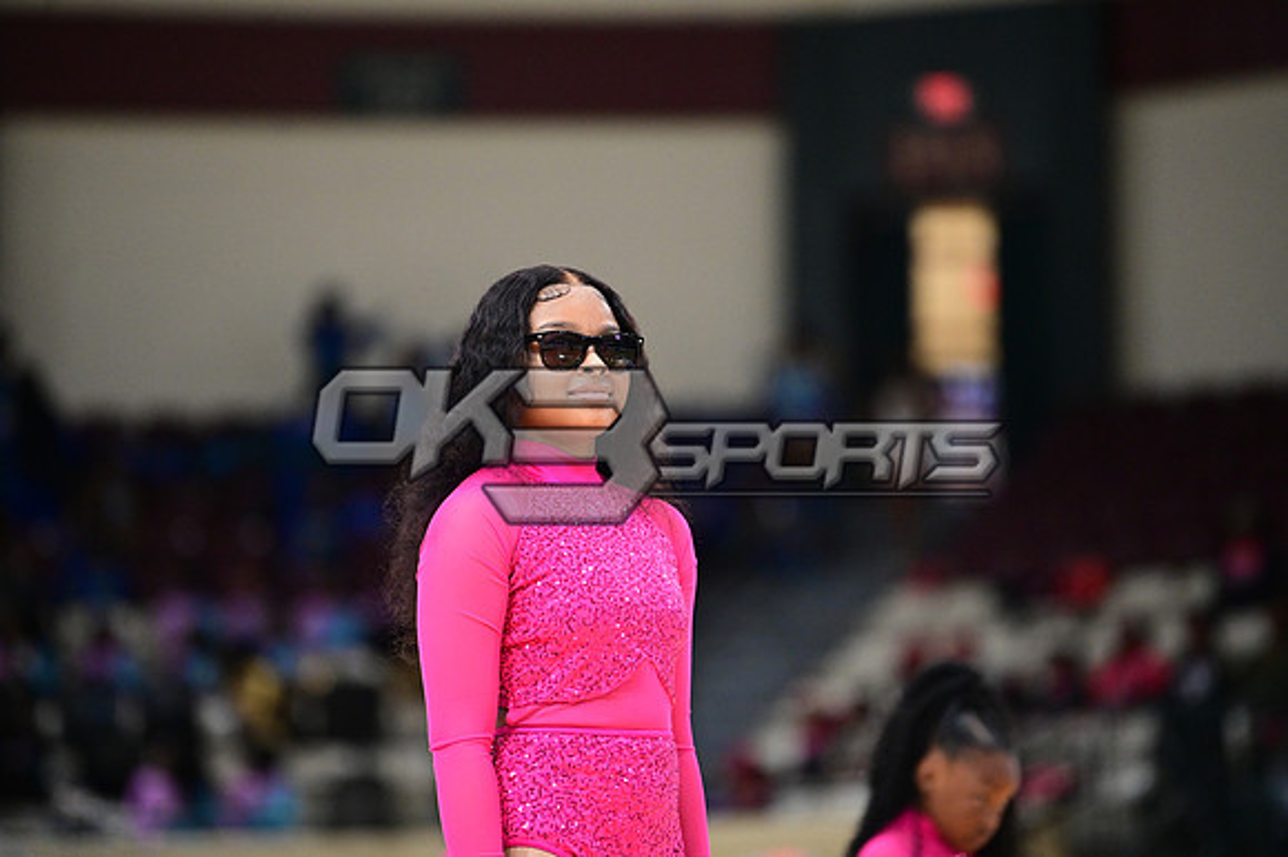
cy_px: 428
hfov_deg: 10.3
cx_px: 644
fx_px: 7151
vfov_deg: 6.9
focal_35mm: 200
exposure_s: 1/1000
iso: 6400
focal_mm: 200
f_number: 3.2
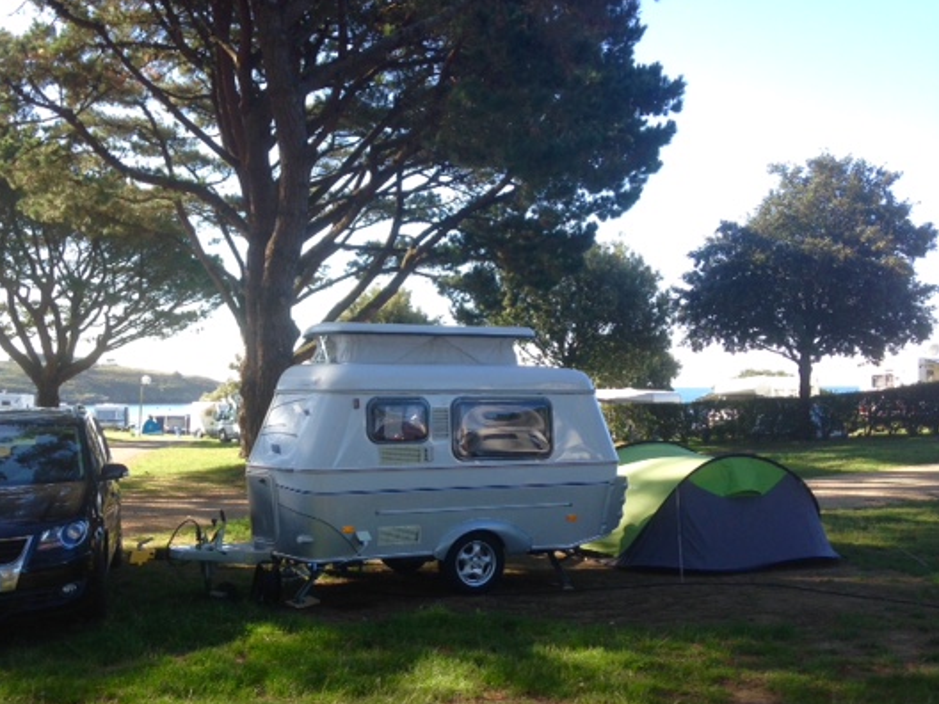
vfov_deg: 35.9
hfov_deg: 46.5
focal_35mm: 40
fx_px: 1085
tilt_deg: -3.1
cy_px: 412
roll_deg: +0.1
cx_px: 377
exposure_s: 1/323
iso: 50
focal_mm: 4.12
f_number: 2.4
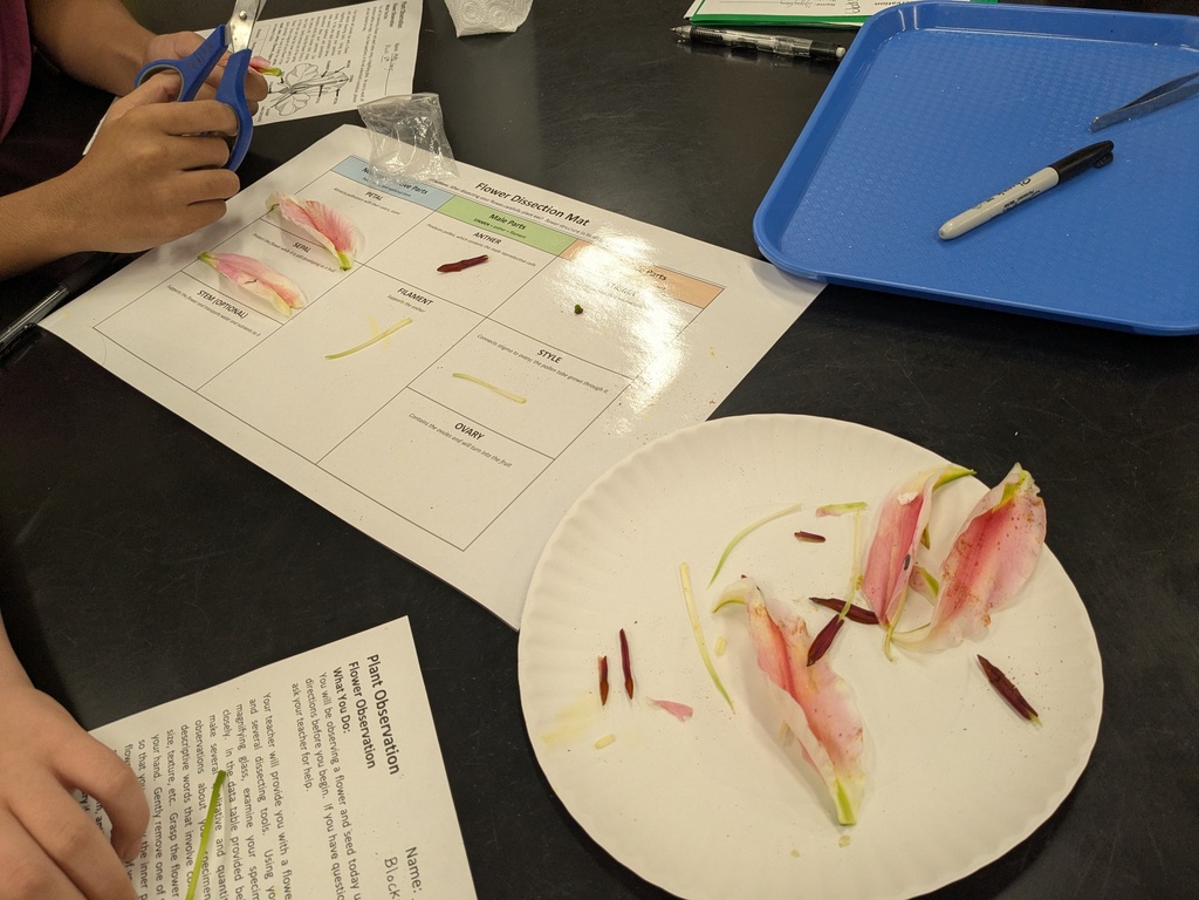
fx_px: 935
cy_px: 450
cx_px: 600
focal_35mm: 27
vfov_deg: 51.4
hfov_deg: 65.3
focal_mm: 4.38
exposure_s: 1/120
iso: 101
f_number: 1.73
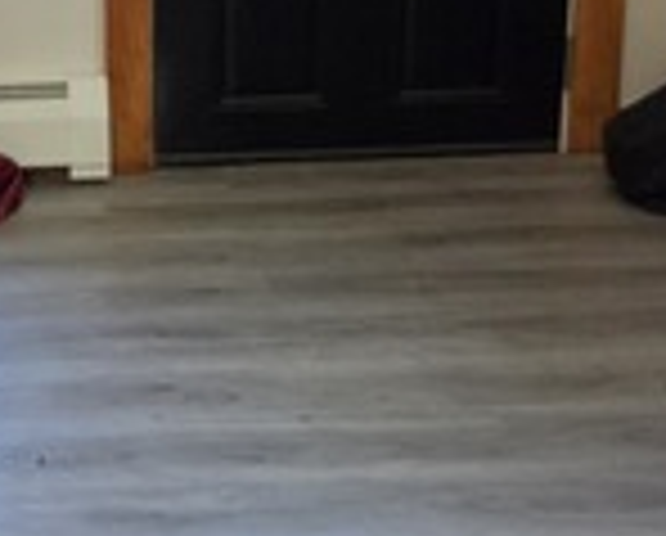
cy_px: 18
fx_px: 1995
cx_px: -115
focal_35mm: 101
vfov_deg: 15.1
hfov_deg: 18.1
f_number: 1.8
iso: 1250
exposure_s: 1/120
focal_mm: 5.4
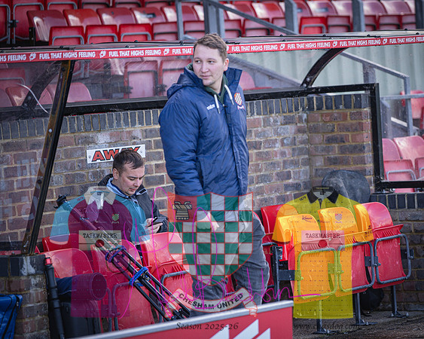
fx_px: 2523
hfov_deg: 9.6
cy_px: 151
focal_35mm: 201
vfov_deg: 7.7
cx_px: 270
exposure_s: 1/1250
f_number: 2.8
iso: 1000
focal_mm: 150
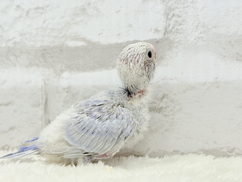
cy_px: 91
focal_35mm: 52
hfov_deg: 36.8
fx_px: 364
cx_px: 121
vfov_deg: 28.0
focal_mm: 5.96
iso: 50
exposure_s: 1/100
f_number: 1.6
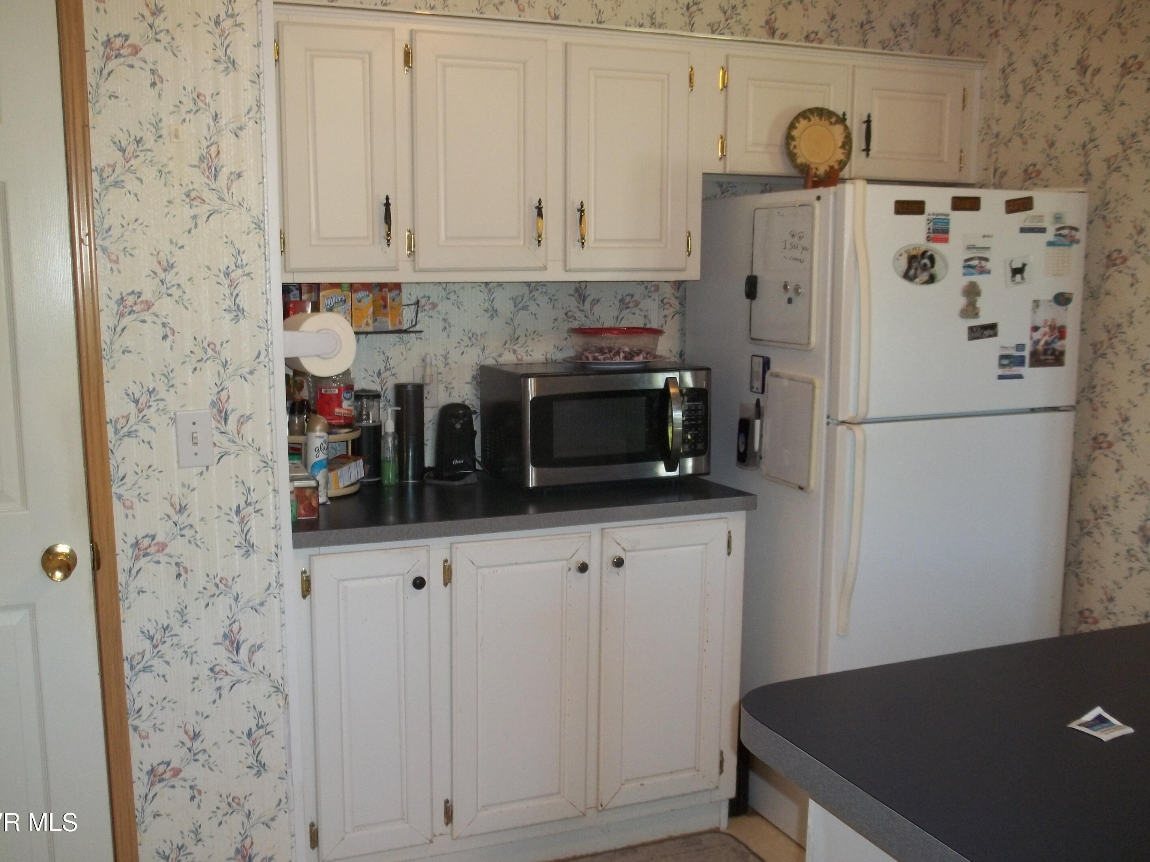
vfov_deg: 41.8
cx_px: 561
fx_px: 1130
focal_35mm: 34
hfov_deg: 54.0
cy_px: 419
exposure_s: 1/30
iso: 160
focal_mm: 5.9
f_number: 3.3
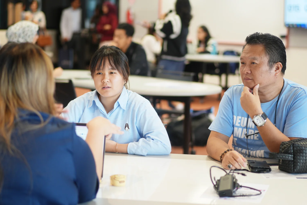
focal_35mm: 82
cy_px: 102
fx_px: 703
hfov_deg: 24.6
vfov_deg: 16.6
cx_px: 154
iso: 200
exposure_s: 1/100
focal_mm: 55
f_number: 1.8
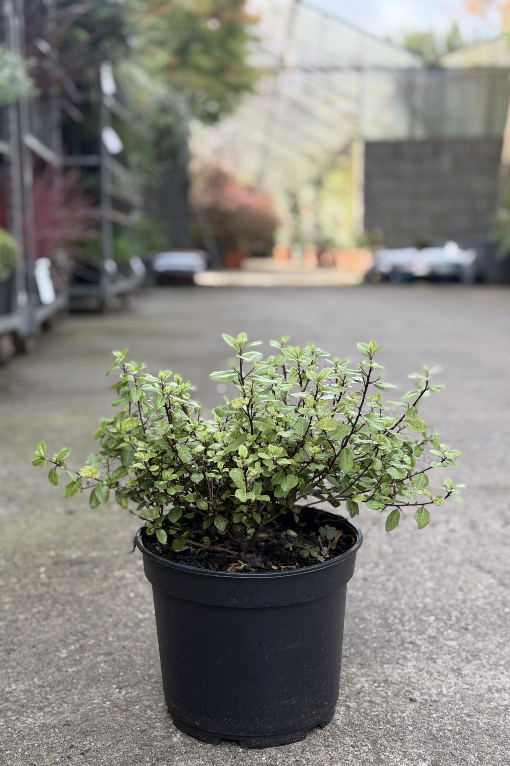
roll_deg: -0.9
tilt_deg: -7.8
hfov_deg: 27.0
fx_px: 1062
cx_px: 250
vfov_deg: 39.6
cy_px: 383
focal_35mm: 50
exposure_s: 1/631
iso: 64
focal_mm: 6.76
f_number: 1.78
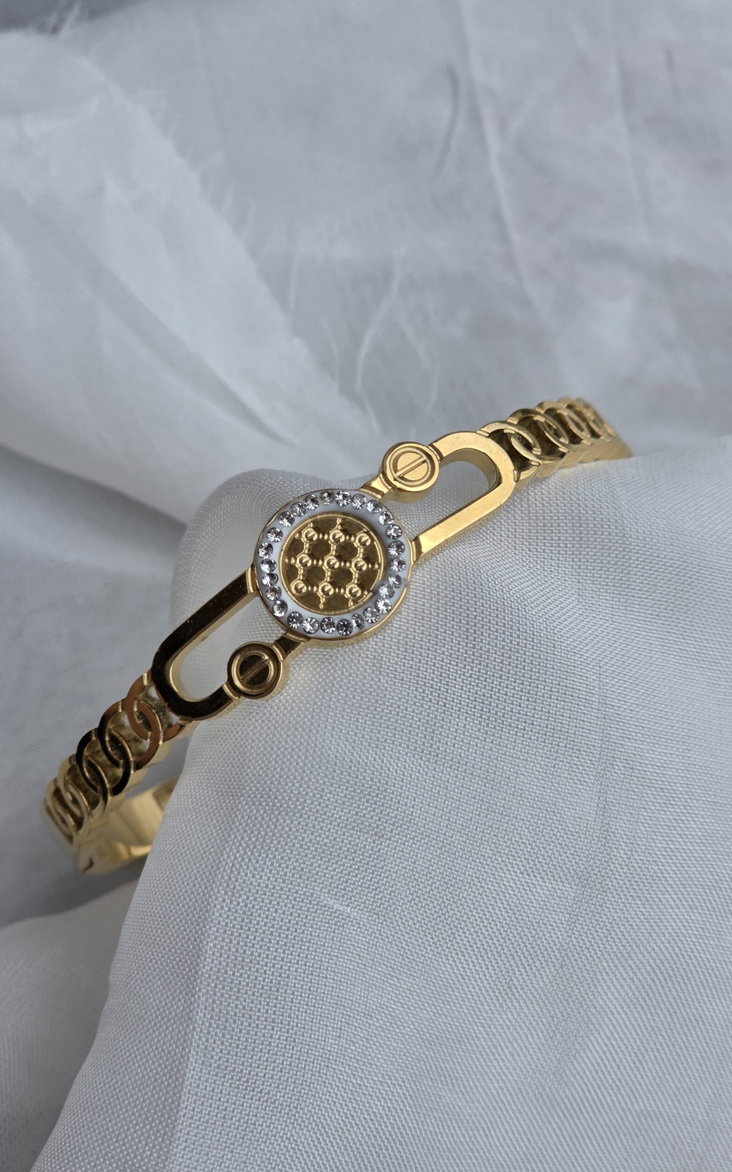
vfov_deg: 27.8
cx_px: 405
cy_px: 584
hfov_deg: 17.6
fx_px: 2362
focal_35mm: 74
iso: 50
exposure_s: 1/2175
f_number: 2.4
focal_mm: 7.9
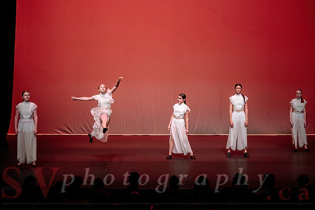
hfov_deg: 24.3
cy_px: 87
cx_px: 179
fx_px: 731
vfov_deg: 16.3
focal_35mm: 84
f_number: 2.8
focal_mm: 70
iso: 1000
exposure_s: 1/640
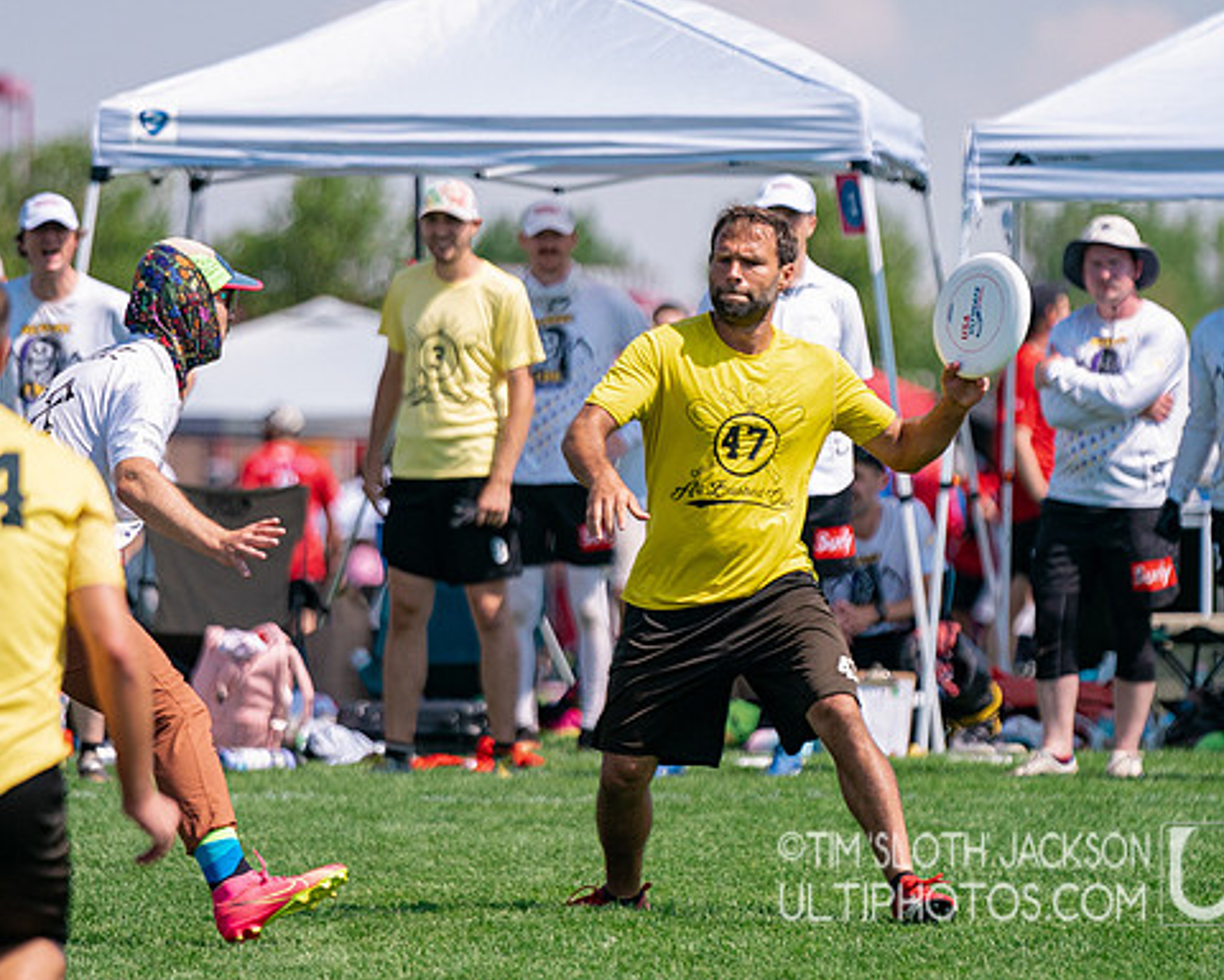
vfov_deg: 4.2
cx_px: 666
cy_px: 474
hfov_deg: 5.2
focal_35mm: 371
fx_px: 13440
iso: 640
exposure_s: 1/12800
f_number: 2.8
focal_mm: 200
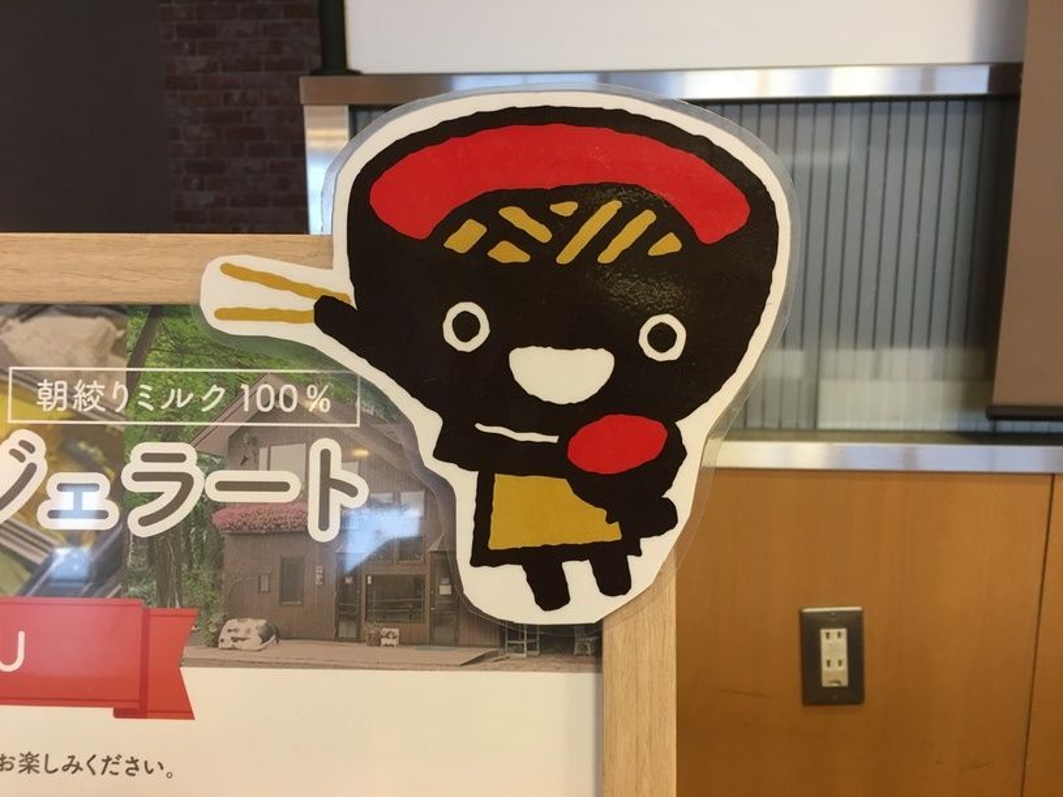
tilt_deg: -8.6
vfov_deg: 48.2
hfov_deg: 61.7
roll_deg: -0.1
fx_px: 890
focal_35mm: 29
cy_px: 398
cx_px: 532
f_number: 2.2
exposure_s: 1/33
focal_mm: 4.15
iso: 125
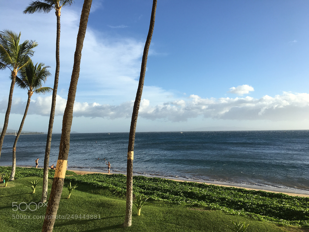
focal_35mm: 29
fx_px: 259
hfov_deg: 61.7
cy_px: 116
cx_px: 154
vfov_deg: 48.2
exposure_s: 1/1166
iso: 25
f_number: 2.2
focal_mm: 4.15
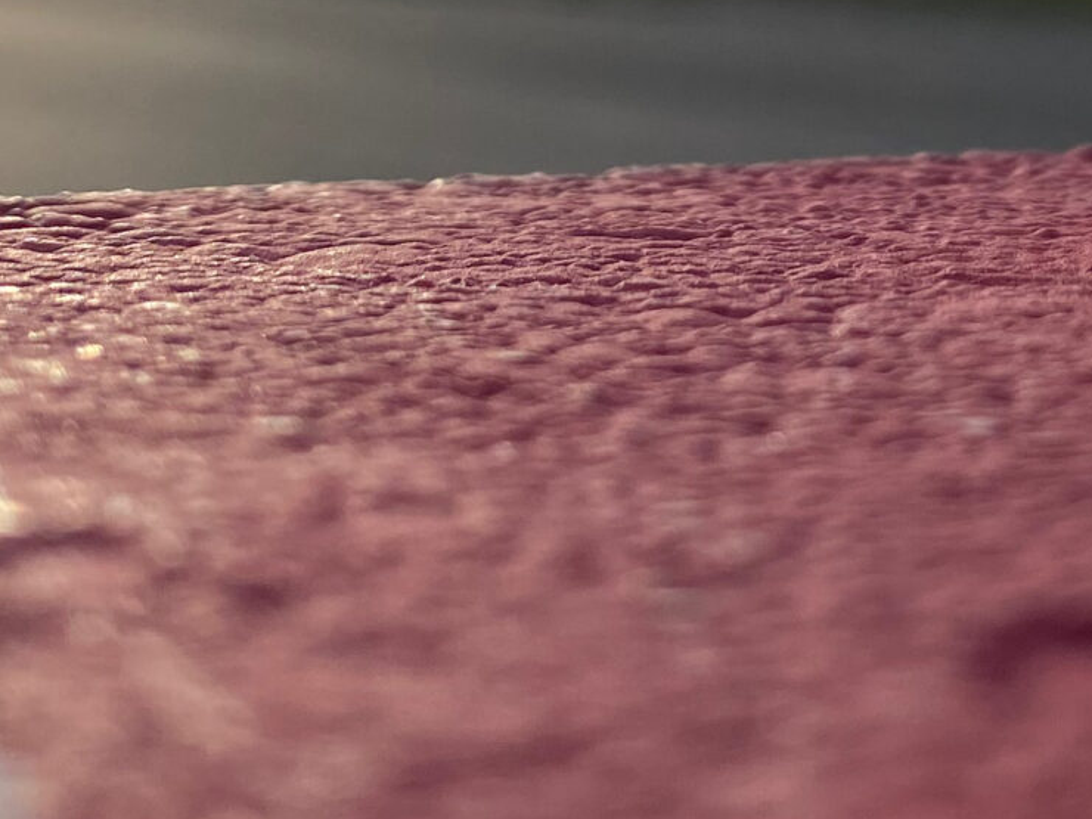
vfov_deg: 15.0
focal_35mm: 90
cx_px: 1062
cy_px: -477
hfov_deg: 21.1
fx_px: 2839
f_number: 1.8
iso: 32
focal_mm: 4.25
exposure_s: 1/4808
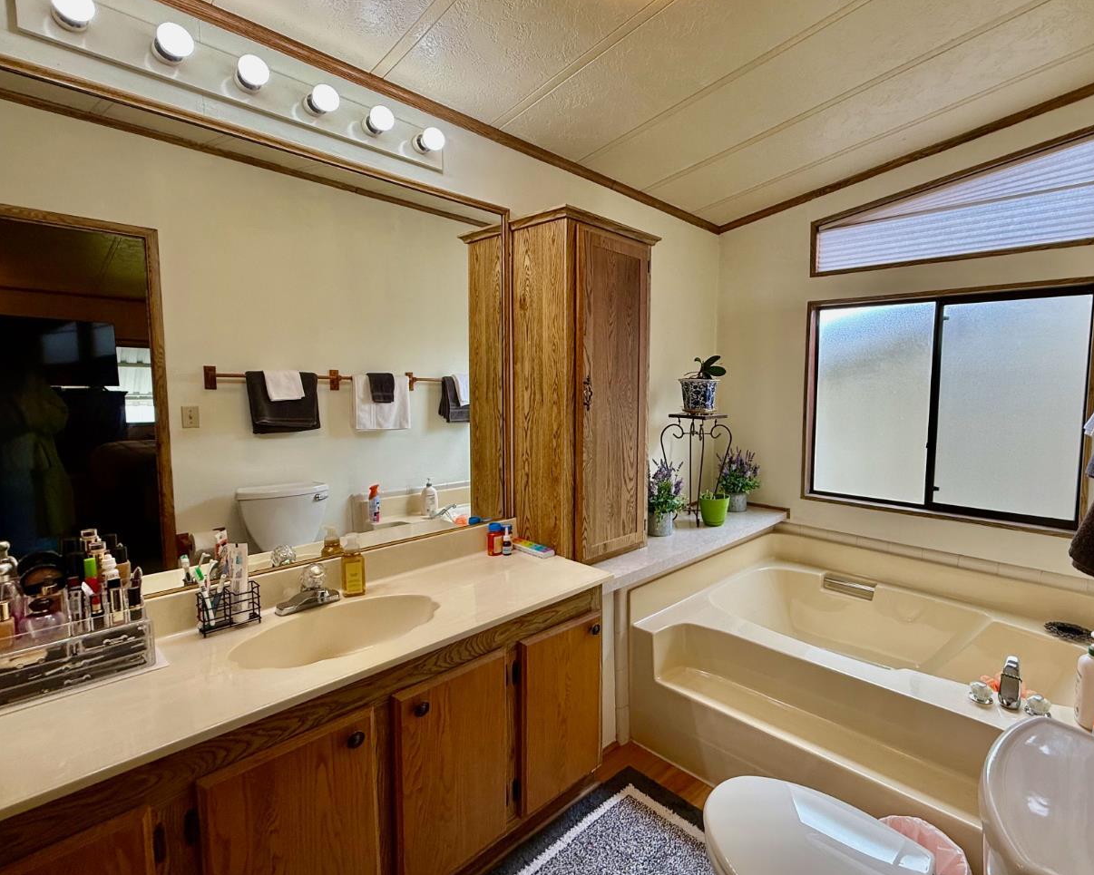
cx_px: 665
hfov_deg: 88.3
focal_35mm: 17
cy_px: 430
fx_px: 550
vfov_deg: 77.0
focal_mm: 2.22
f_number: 2.2
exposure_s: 1/120
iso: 50
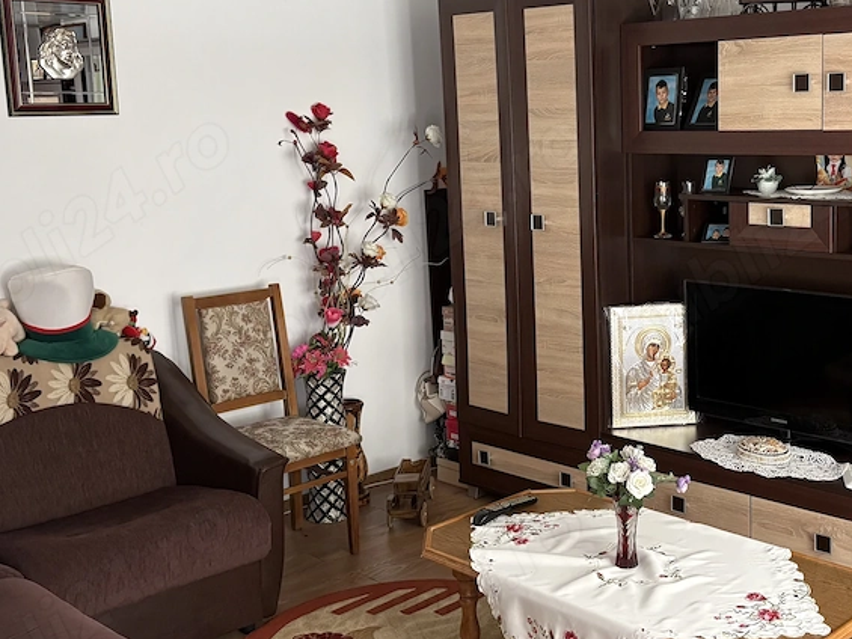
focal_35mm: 46
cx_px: 596
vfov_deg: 31.5
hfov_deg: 40.5
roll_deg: +1.9
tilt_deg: -8.2
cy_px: 270
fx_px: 1132
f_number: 1.6
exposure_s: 1/60
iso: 200
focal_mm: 5.96
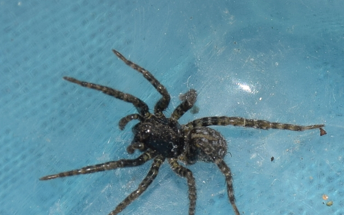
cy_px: 138
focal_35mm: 274
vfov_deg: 4.8
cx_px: 174
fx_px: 2570
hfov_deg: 7.7
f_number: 11
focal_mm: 140
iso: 100
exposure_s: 1/160
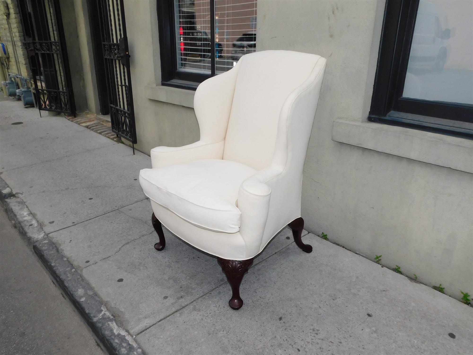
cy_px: 178
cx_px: 236
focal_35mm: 25
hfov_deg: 69.4
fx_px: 342
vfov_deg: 54.9
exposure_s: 1/1500
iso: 125
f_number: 3.1
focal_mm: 4.5
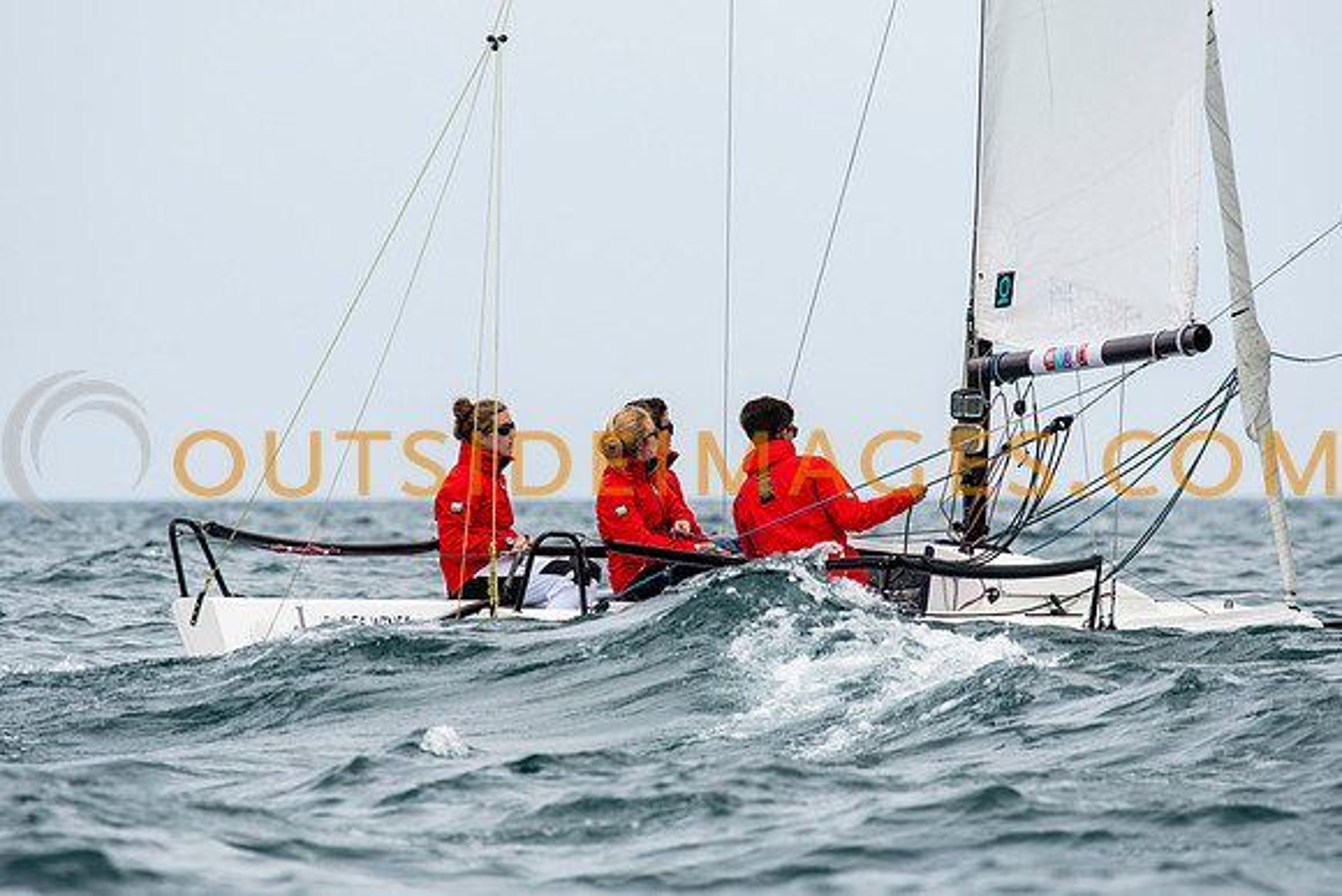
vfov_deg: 3.0
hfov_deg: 4.5
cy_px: 448
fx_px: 17109
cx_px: 671
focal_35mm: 459
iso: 400
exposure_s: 1/1600
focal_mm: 300
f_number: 5.6
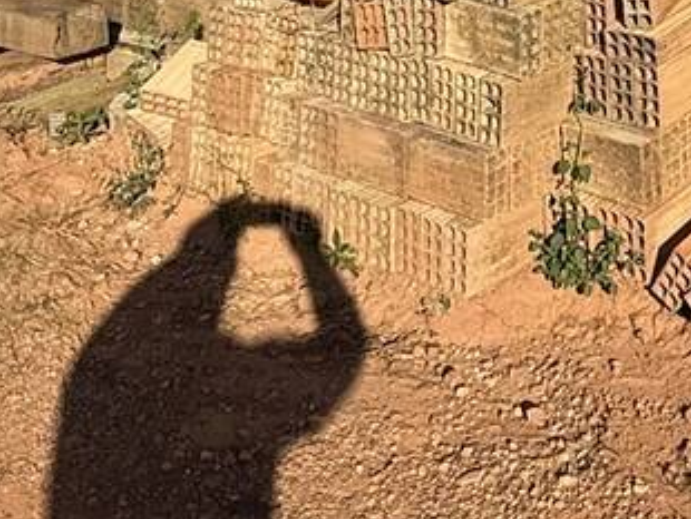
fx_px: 1299
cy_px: -361
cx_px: 700
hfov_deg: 27.9
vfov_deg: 18.6
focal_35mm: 65
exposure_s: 1/3125
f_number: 2.2
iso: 50
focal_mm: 2.22
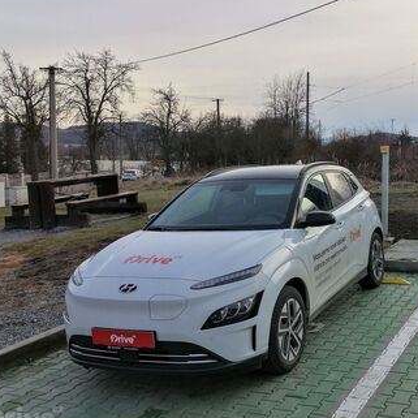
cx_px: 311
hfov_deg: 38.2
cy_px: 184
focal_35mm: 43
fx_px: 587
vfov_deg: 39.1
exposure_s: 1/505
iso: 50
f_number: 1.8
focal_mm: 5.3
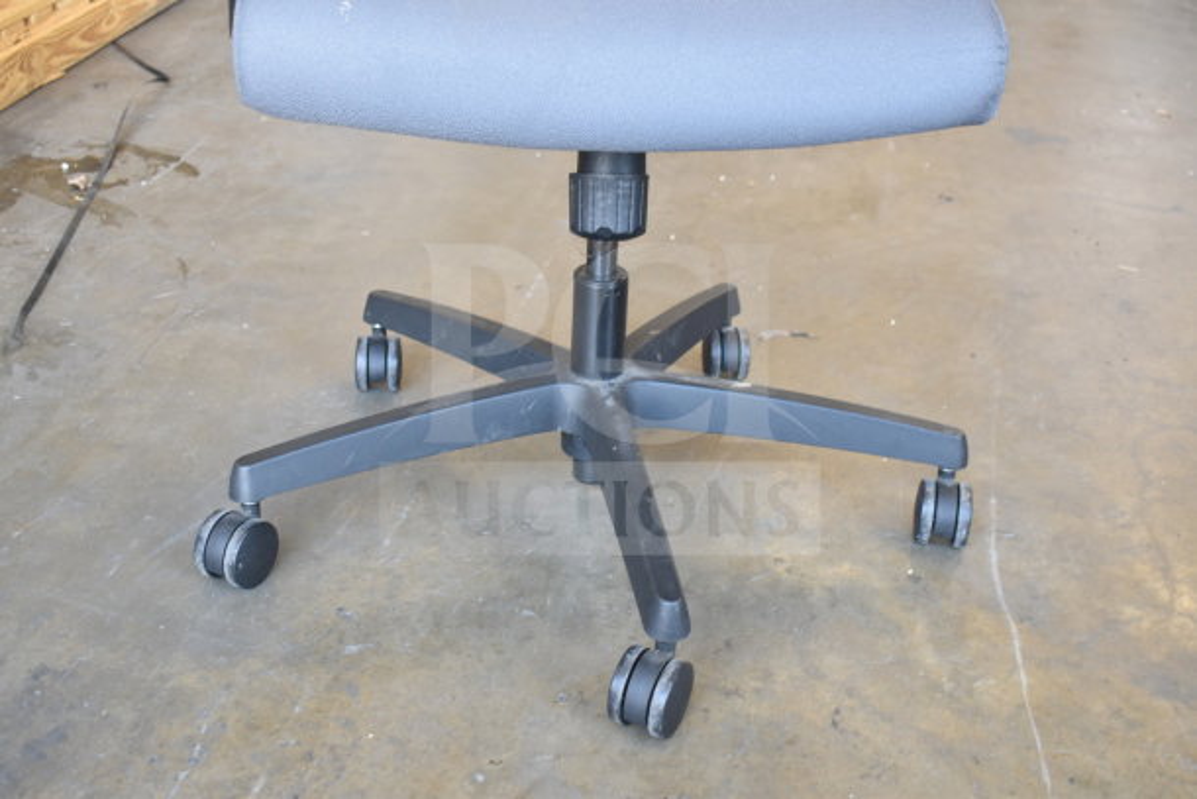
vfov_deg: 31.9
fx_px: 1397
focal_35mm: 42
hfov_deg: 46.4
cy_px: 400
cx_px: 598
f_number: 4.2
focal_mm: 28
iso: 720
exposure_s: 1/50
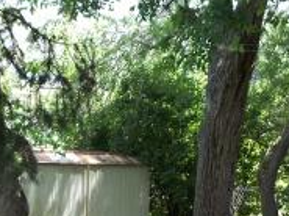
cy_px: 211
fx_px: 925
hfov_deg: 17.6
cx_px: 64
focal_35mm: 111
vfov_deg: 13.1
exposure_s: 1/100
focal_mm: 5.7
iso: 80
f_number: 2.9
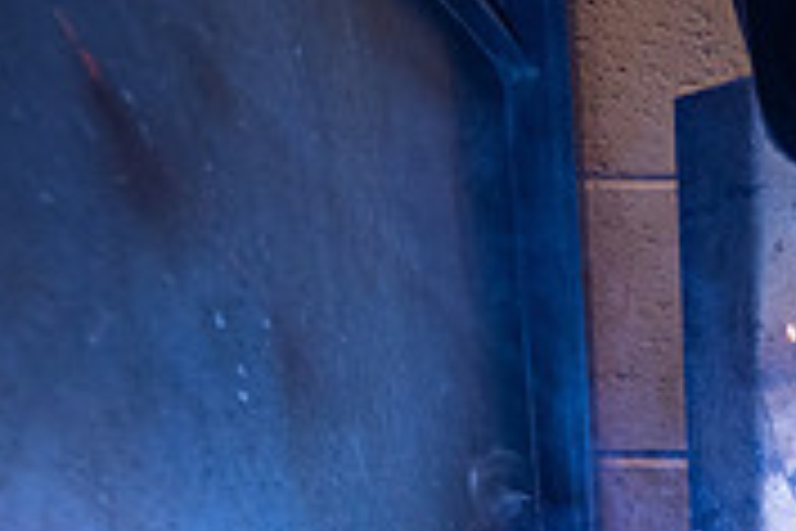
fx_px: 1017
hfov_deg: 37.6
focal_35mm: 46
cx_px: 818
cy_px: 745
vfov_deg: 24.3
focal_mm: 14
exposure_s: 1/320
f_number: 4
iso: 2000
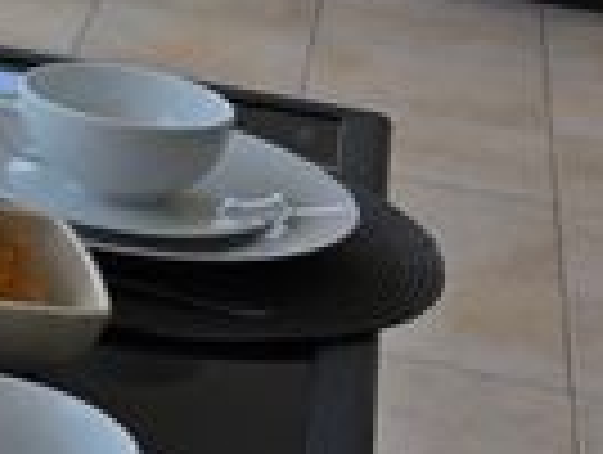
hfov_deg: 10.8
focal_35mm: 142
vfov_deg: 10.1
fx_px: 2478
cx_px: -1040
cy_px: -285
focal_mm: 6.3
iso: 80
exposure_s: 1/5296
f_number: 1.7
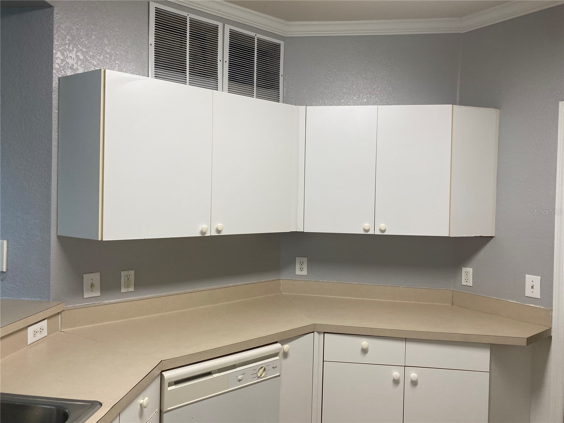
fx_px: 424
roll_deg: -1.4
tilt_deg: +0.5
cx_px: 282
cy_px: 212
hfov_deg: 67.3
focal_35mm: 26
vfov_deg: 53.1
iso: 80
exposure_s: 1/120
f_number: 1.8
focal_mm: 4.25
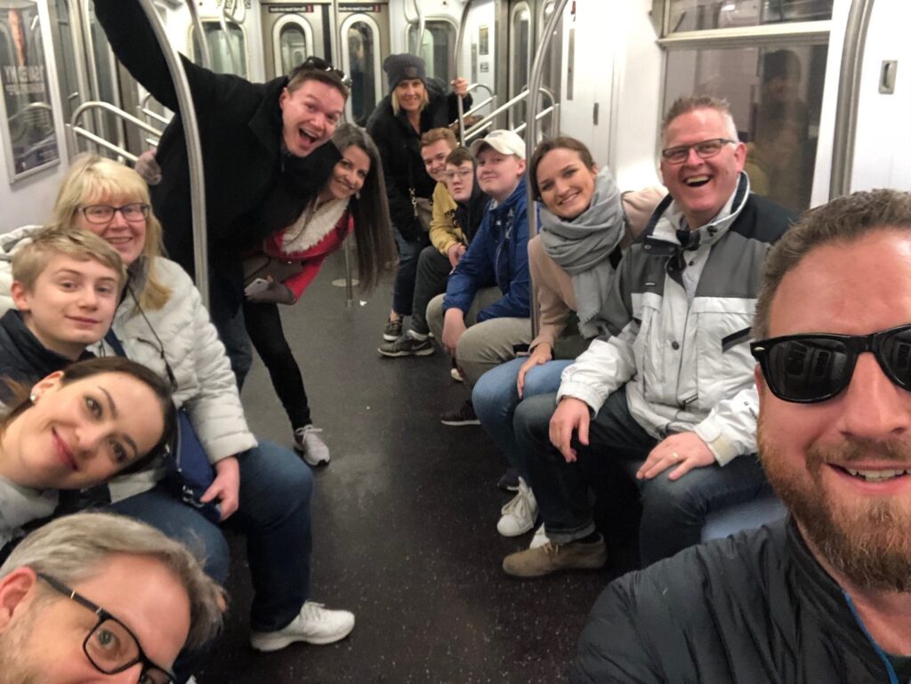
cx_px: 456
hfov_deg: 56.8
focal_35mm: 32
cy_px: 342
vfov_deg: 44.2
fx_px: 843
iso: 250
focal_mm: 2.87
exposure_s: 1/60
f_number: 2.2
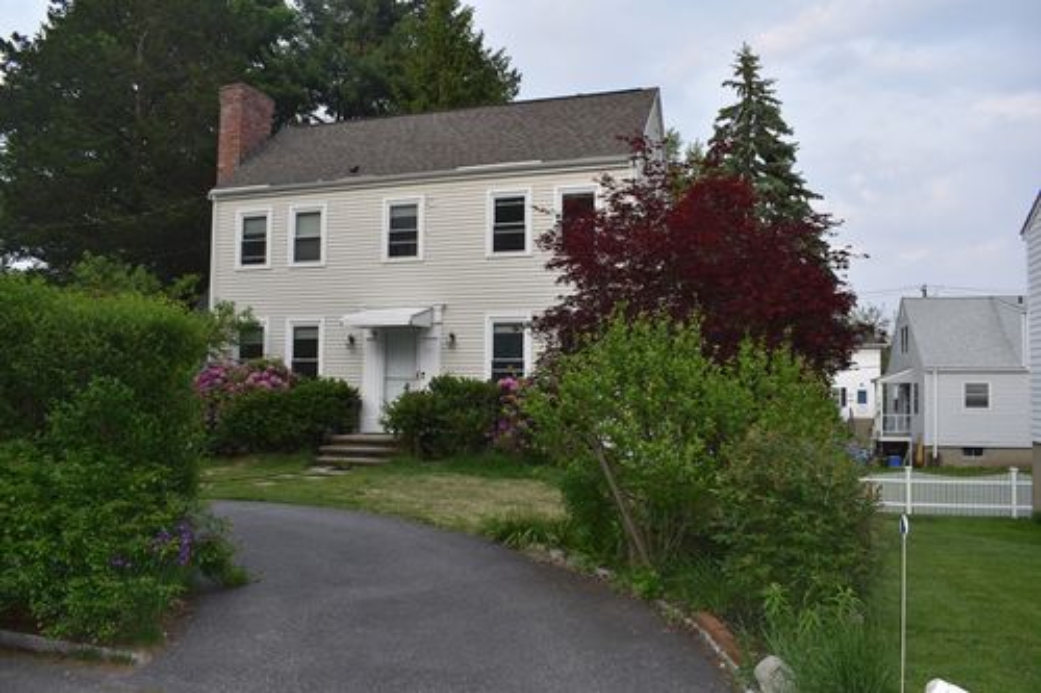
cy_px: 346
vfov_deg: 47.9
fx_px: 780
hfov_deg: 67.4
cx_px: 520
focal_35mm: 27
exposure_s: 1/125
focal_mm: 18
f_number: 5.6
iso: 200
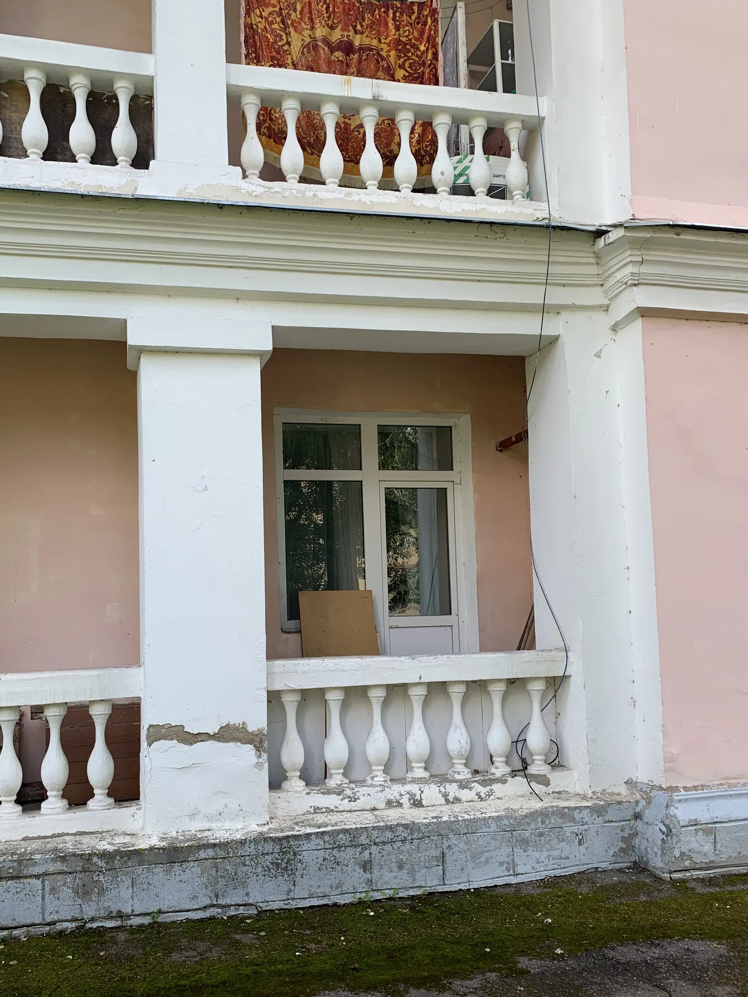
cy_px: 560
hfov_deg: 46.7
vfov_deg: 59.8
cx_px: 331
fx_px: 864
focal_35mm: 30
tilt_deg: +4.2
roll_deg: +2.1
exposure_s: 1/122
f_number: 1.8
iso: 32
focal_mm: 4.25
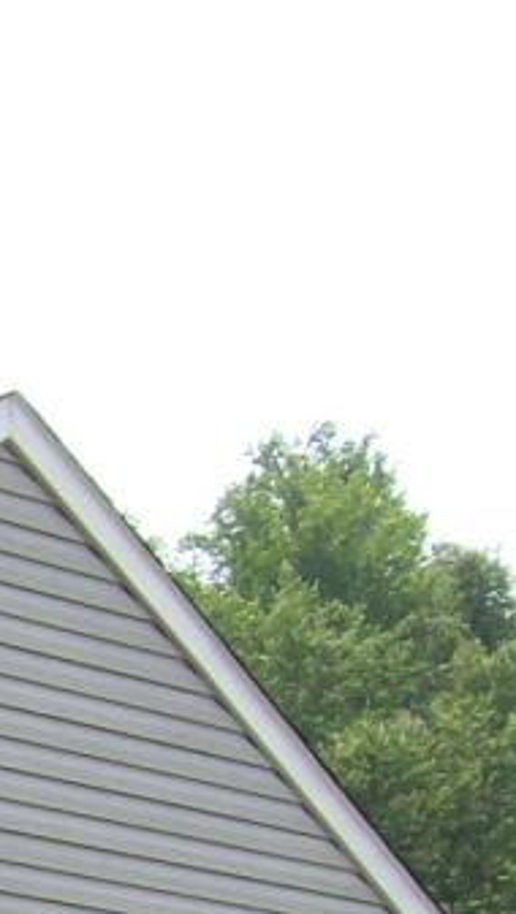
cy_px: 1201
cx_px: -1219
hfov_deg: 7.0
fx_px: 3618
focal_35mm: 149
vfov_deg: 13.8
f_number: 4.8
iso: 80
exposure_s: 1/306
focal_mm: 6
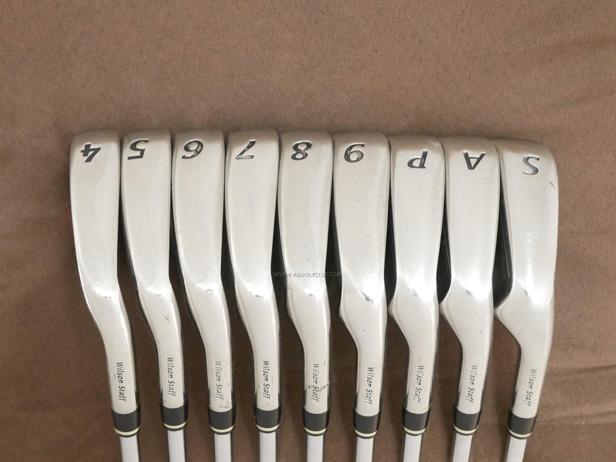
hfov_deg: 38.2
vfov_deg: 29.1
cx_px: 308
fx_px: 890
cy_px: 231
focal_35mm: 50
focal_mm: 25
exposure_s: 1/20
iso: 1600
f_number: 4.5
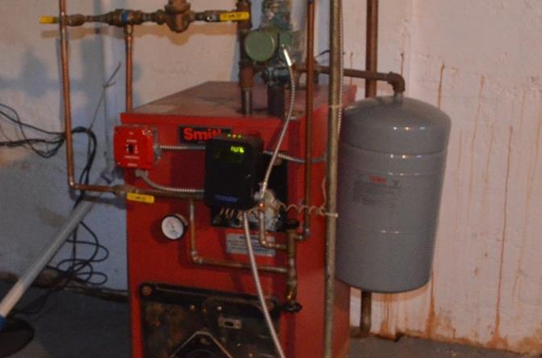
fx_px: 901
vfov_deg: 22.4
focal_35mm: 60
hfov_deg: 33.2
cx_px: 179
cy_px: 245
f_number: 3.5
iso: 3200
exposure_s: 1/60
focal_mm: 18
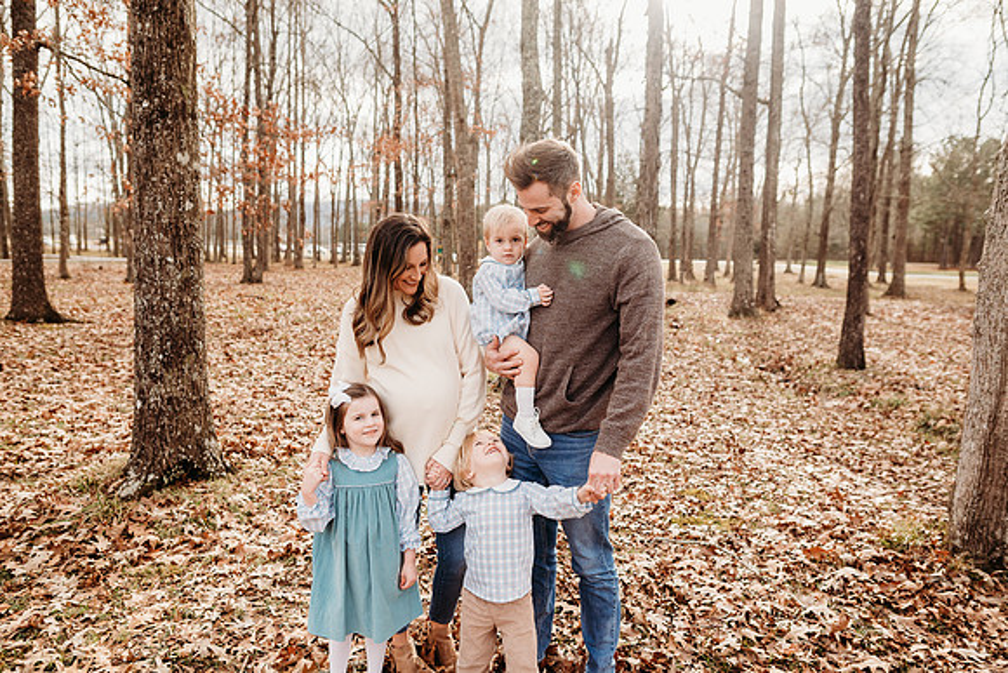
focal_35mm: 24
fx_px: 672
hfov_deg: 73.7
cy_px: 336
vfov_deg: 53.2
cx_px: 504
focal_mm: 24
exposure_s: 1/250
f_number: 3.2
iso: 100
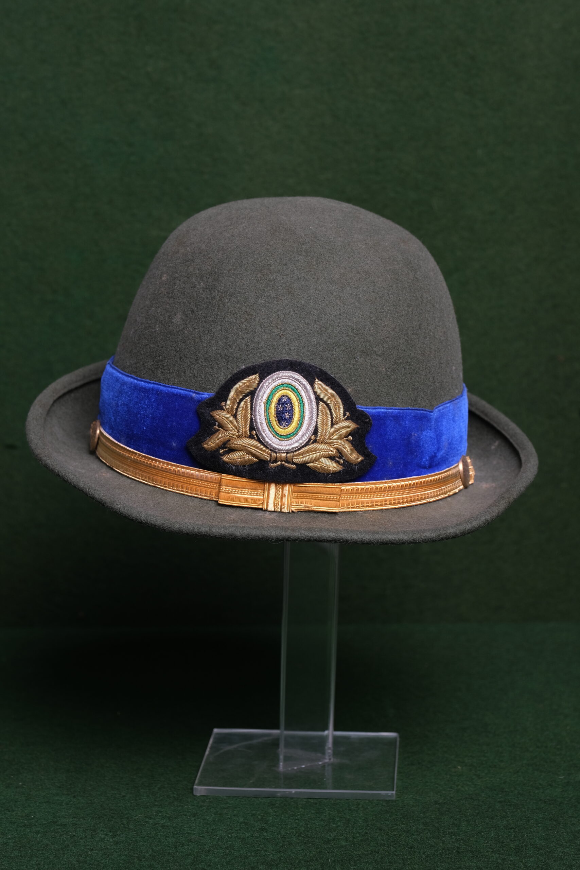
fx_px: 1933
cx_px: 290
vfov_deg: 25.4
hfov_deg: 17.1
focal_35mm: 80
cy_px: 435
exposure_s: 1/100
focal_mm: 53.3
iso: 320
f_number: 8
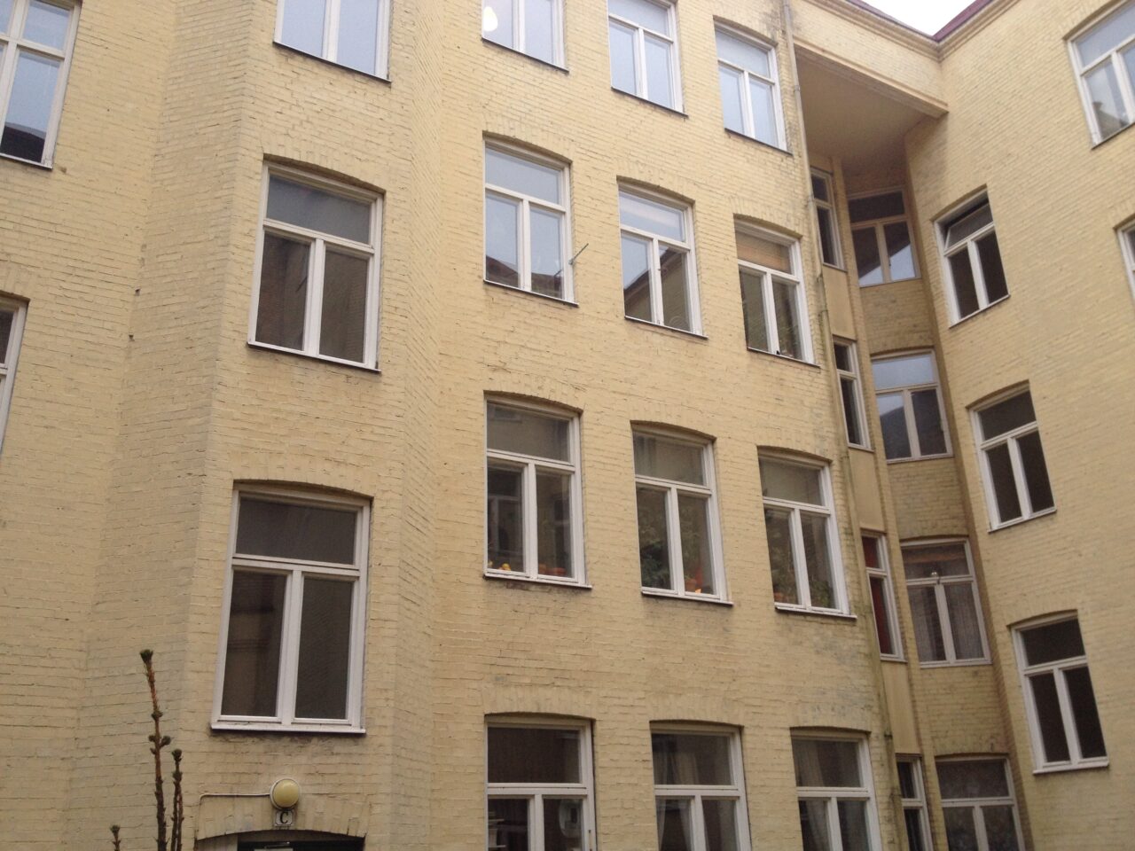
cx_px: 568
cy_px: 426
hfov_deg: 52.6
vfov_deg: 40.7
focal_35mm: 35
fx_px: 1148
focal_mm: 4.28
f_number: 2.4
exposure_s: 1/120
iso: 80
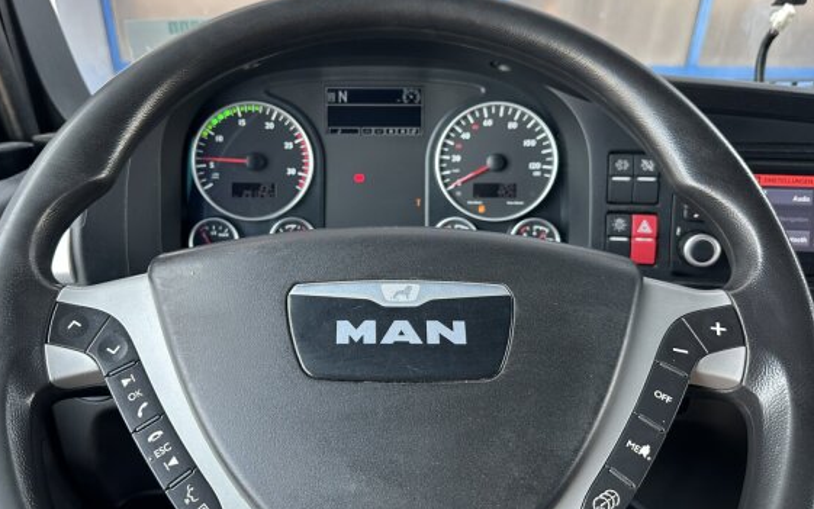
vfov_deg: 43.1
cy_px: 220
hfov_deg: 64.5
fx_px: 644
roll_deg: -0.9
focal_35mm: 29
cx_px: 374
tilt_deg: -28.4
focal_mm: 6.86
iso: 125
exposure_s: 1/121
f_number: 1.78
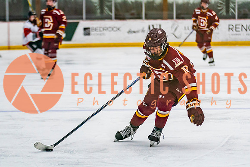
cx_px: 141
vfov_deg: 6.5
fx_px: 1477
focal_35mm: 213
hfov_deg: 9.7
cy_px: 86
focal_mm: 110
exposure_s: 1/640
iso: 1250
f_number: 2.8
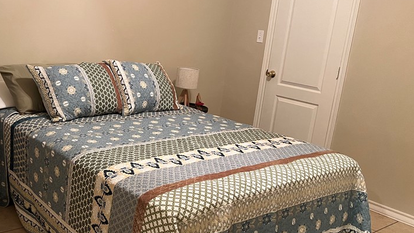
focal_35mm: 41
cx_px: 143
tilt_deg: -16.4
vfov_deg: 28.9
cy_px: 141
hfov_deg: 48.7
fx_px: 450
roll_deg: -4.7
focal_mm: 5.7
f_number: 1.5
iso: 500
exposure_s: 1/60
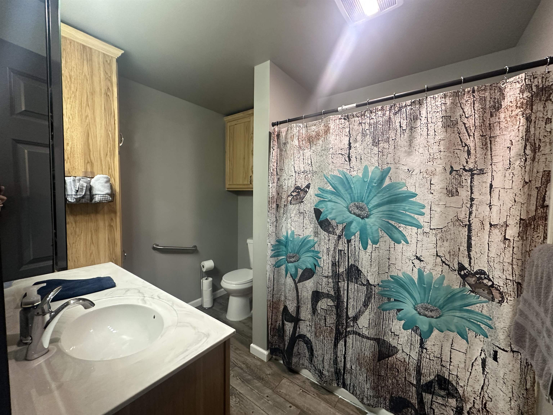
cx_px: 276
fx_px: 224
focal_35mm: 14
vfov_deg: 85.7
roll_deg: -1.1
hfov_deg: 102.1
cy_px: 208
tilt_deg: -3.3
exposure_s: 1/60
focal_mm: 2.22
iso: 320
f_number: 2.2
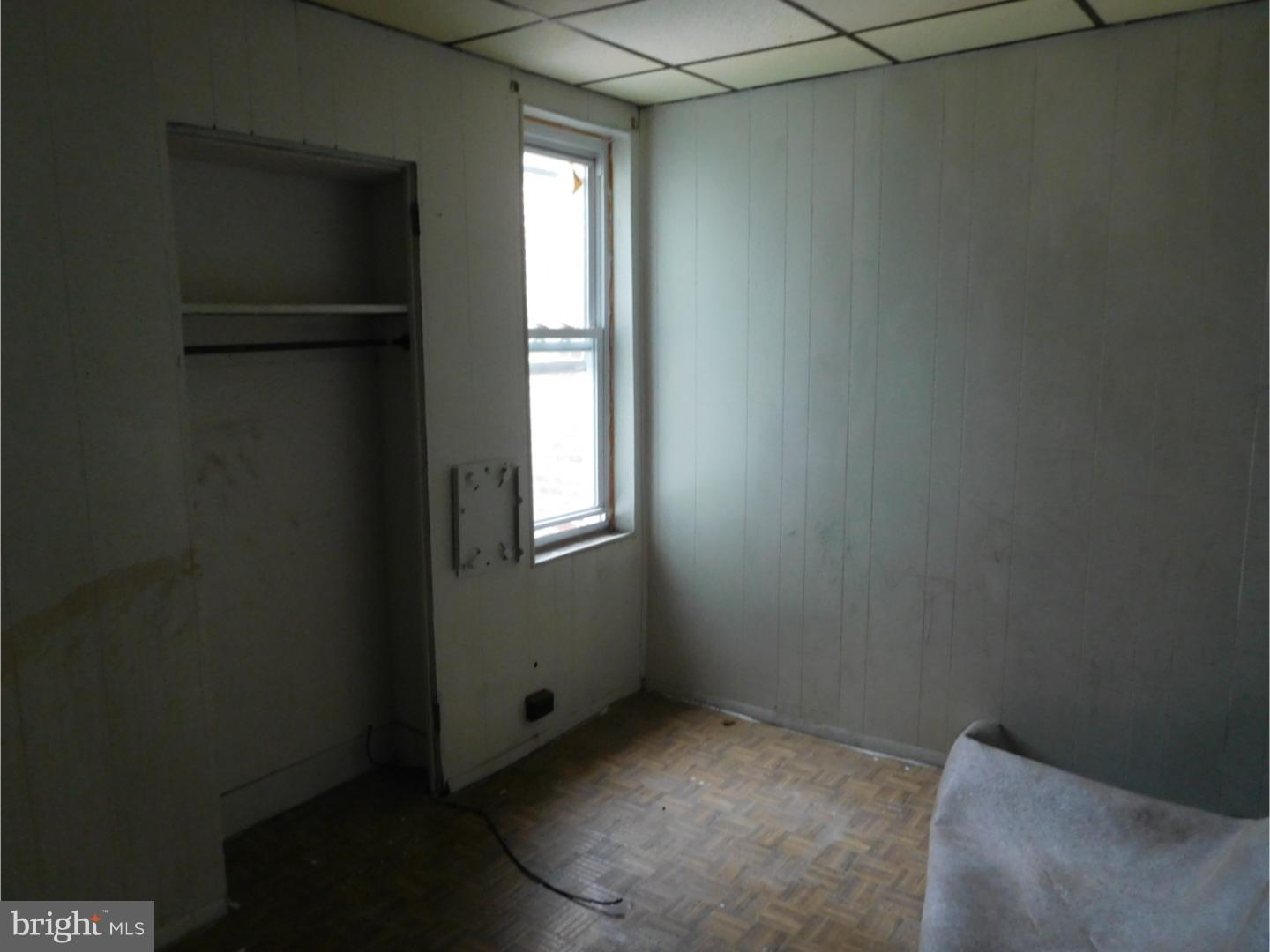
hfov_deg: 69.4
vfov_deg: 54.9
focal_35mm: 25
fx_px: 917
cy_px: 476
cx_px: 635
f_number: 3.4
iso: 280
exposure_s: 1/30
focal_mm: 4.5
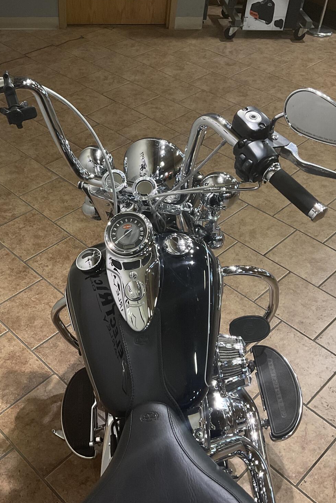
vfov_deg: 47.4
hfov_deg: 32.4
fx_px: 574
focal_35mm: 41
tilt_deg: -41.6
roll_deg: -2.9
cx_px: 113
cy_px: 248
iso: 64
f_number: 1.8
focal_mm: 3
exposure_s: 1/60
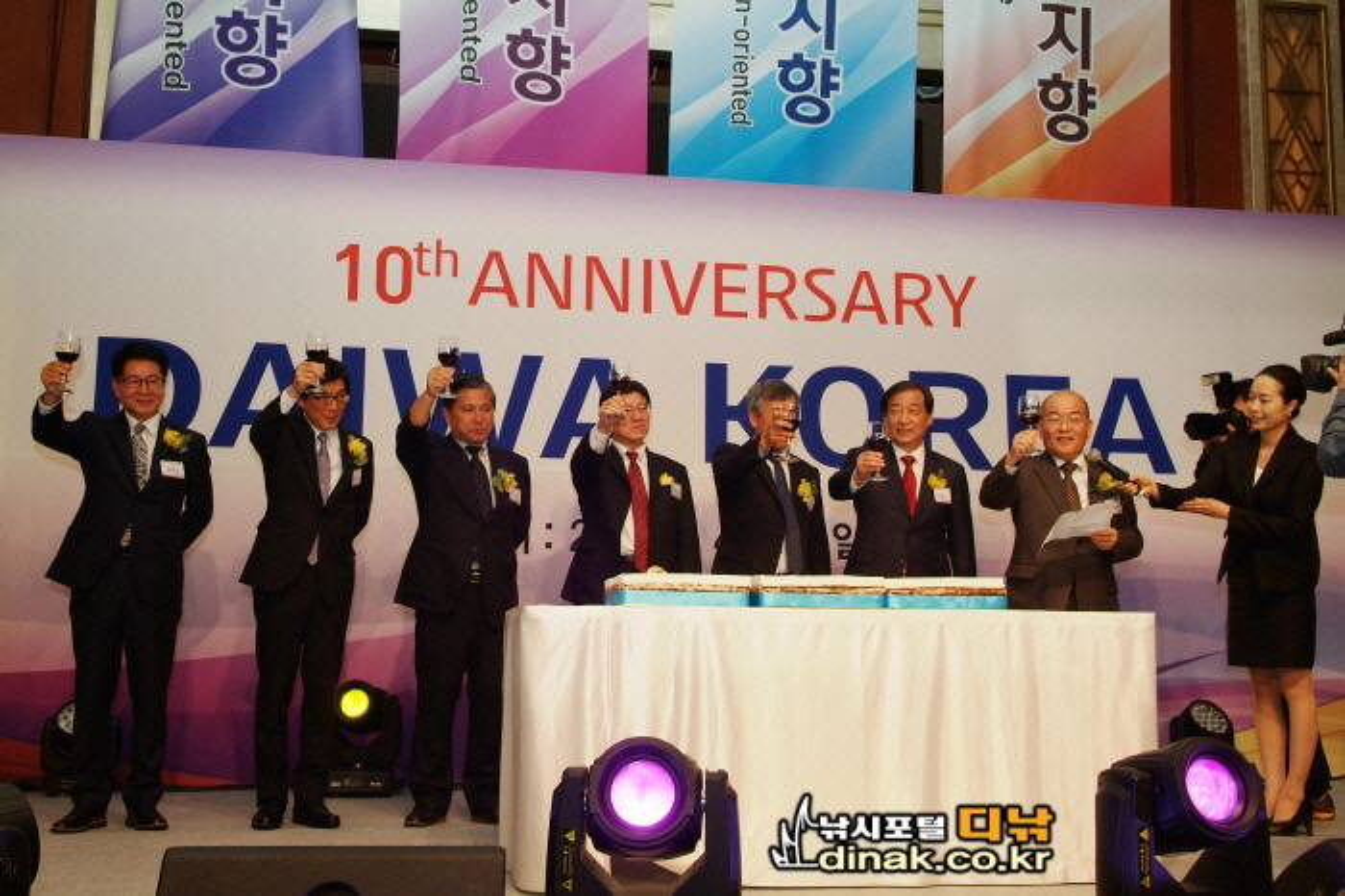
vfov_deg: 36.8
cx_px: 672
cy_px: 448
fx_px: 1344
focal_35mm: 36
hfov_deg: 53.2
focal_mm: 24
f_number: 6.7
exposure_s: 1/90
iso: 800
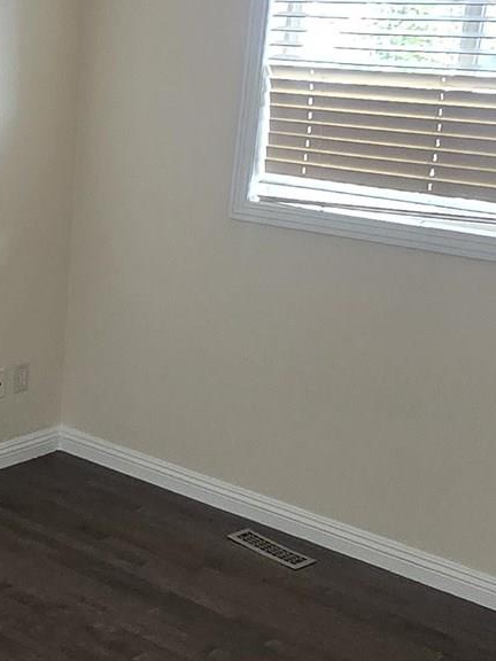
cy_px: 403
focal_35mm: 52
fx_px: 993
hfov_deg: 26.8
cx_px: 21
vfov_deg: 36.7
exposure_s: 1/60
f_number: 2.2
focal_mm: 2.2
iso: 320
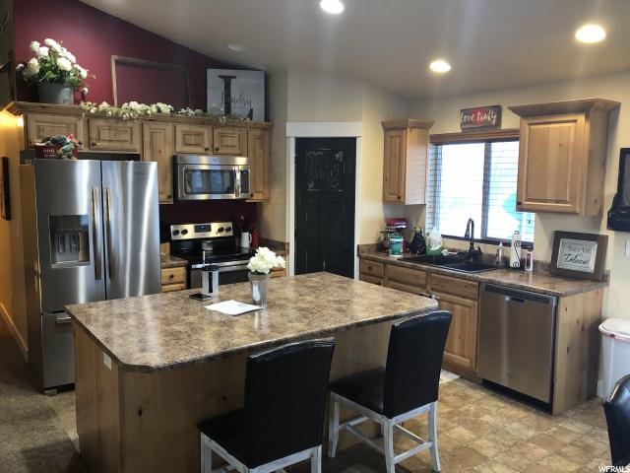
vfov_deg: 49.7
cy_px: 236
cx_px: 315
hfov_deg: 63.4
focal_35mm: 28
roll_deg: +0.1
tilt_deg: -5.7
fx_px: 510
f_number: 1.8
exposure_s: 1/15
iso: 80
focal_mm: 4
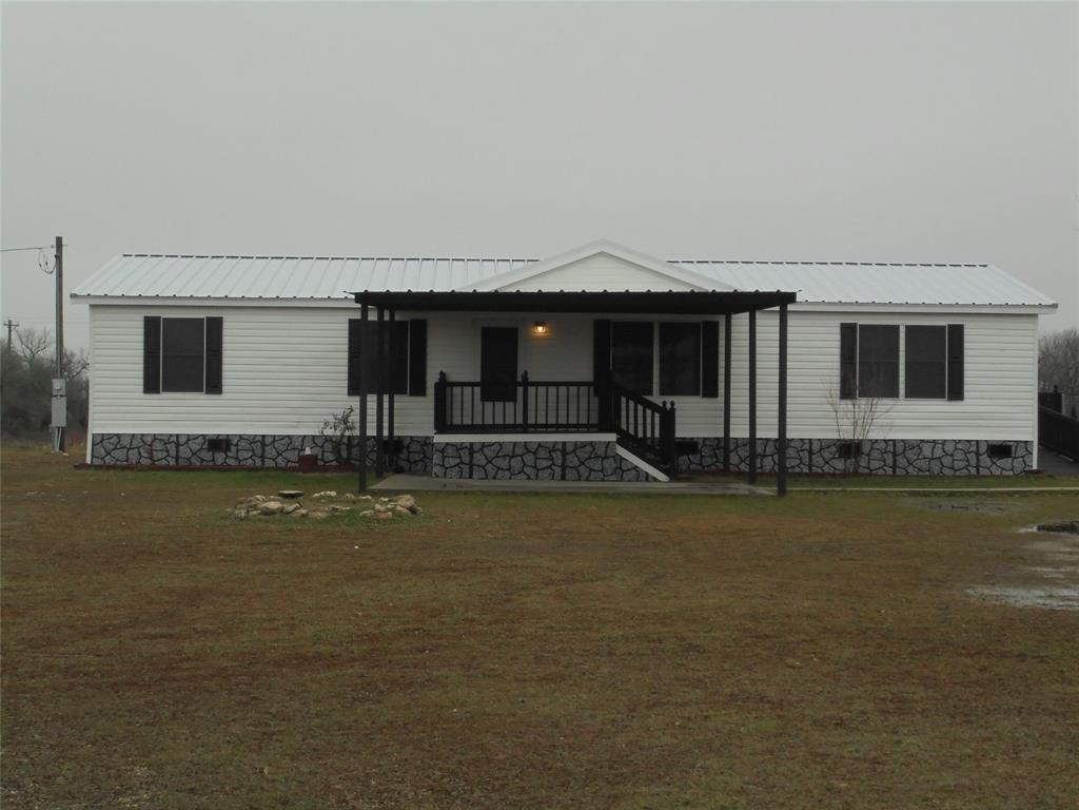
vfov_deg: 26.1
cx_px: 540
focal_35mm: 56
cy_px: 405
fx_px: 1746
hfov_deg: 34.3
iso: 160
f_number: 5.2
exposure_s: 1/400
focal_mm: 10.1
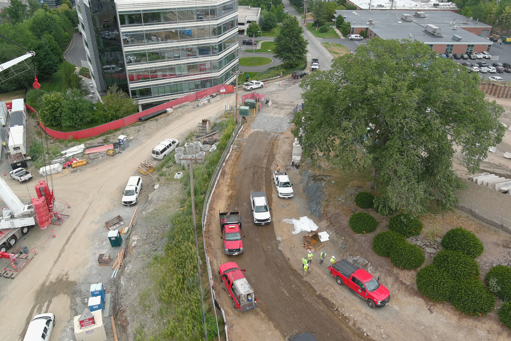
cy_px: 170
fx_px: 412
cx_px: 256
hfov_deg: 63.7
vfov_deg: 45.0
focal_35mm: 29
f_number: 2.8
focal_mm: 10.57
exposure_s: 1/500
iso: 100
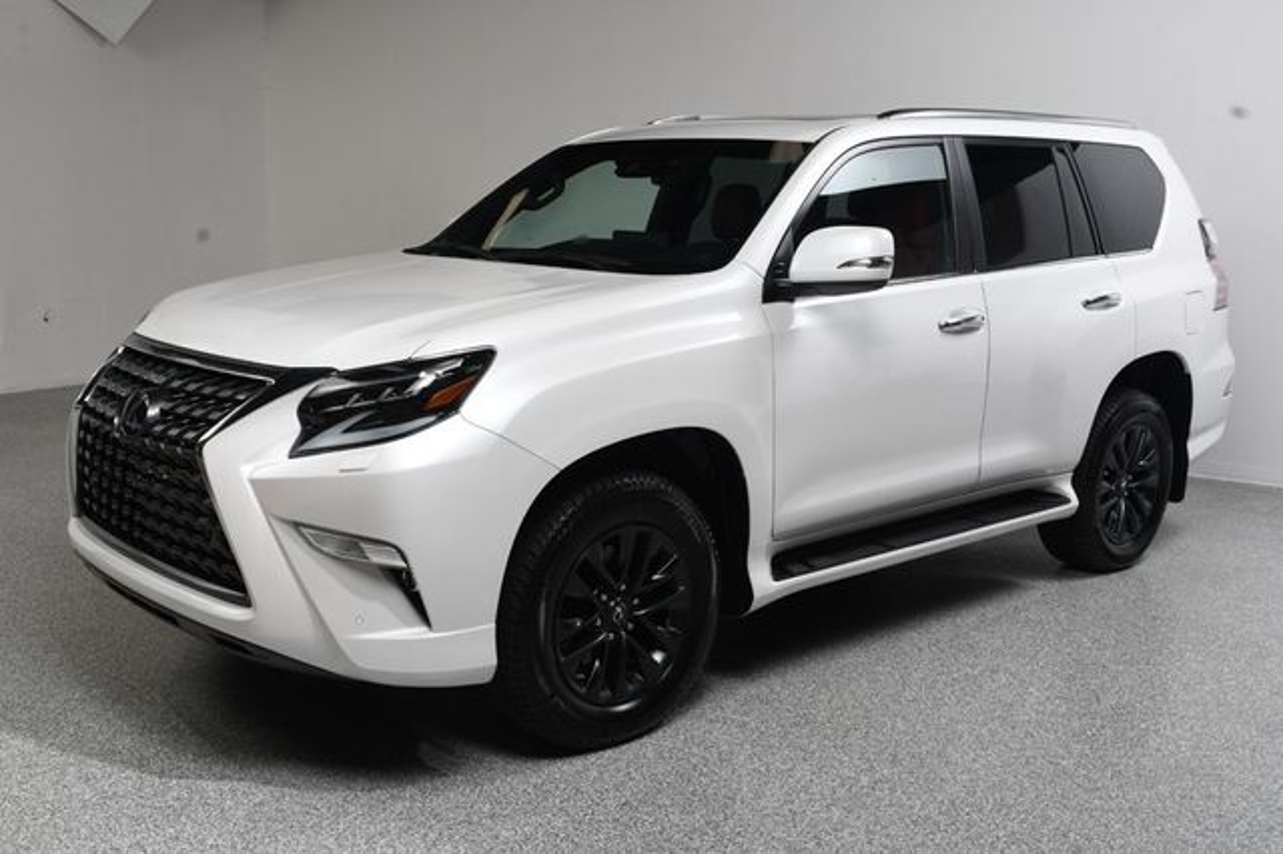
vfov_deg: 36.8
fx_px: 1282
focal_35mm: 36
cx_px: 642
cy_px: 427
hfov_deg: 53.2
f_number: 13
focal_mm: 24
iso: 100
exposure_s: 1/160
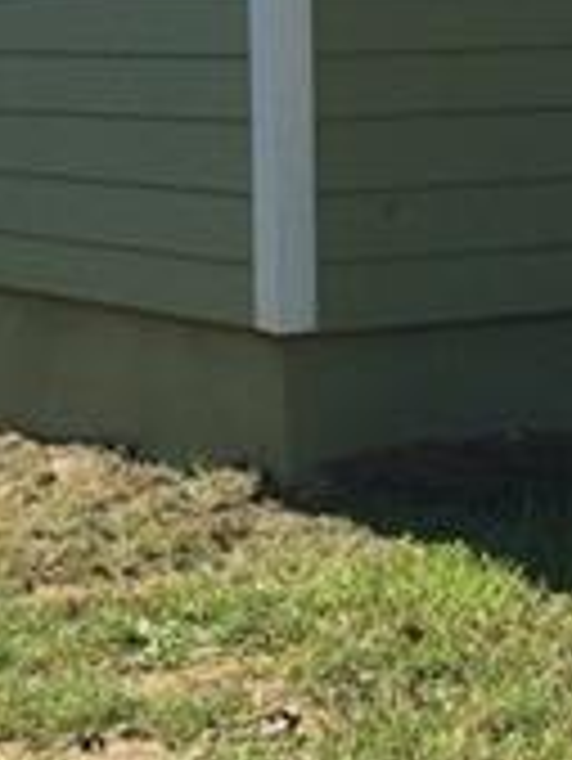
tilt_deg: -2.2
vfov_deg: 14.8
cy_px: 85
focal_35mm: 132
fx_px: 2905
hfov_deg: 11.2
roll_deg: +0.8
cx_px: 356
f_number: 2.2
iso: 32
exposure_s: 1/1368
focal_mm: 4.15
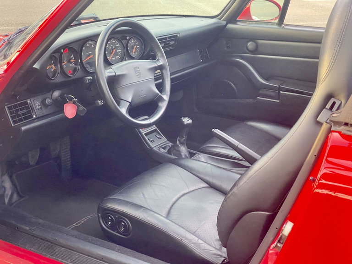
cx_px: 176
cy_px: 132
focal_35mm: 52
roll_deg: -0.1
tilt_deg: -20.2
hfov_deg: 36.8
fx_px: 529
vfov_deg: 28.0
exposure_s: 1/121
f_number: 2
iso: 160
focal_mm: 6
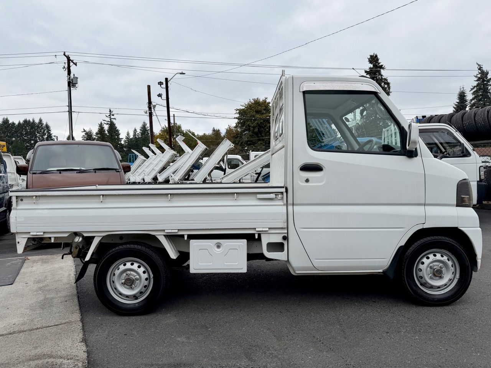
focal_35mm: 24
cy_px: 184
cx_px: 246
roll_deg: +0.7
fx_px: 340
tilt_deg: -2.9
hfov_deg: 71.6
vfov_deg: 56.8
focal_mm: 6.76
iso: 80
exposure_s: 1/3953
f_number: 1.78
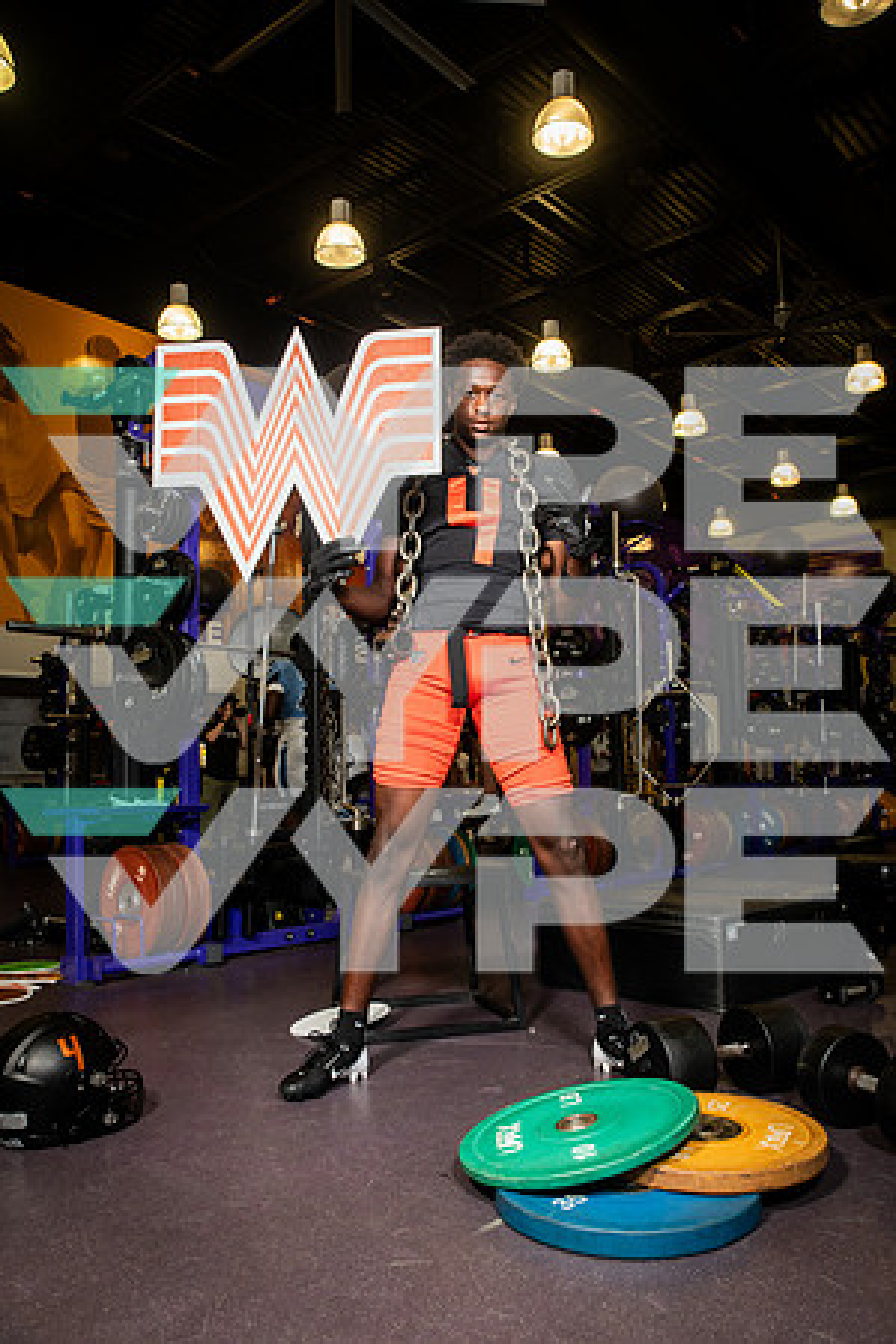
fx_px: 1120
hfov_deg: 43.6
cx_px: 448
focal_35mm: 30
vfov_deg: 61.9
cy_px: 672
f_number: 5.6
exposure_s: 1/250
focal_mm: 30
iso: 500
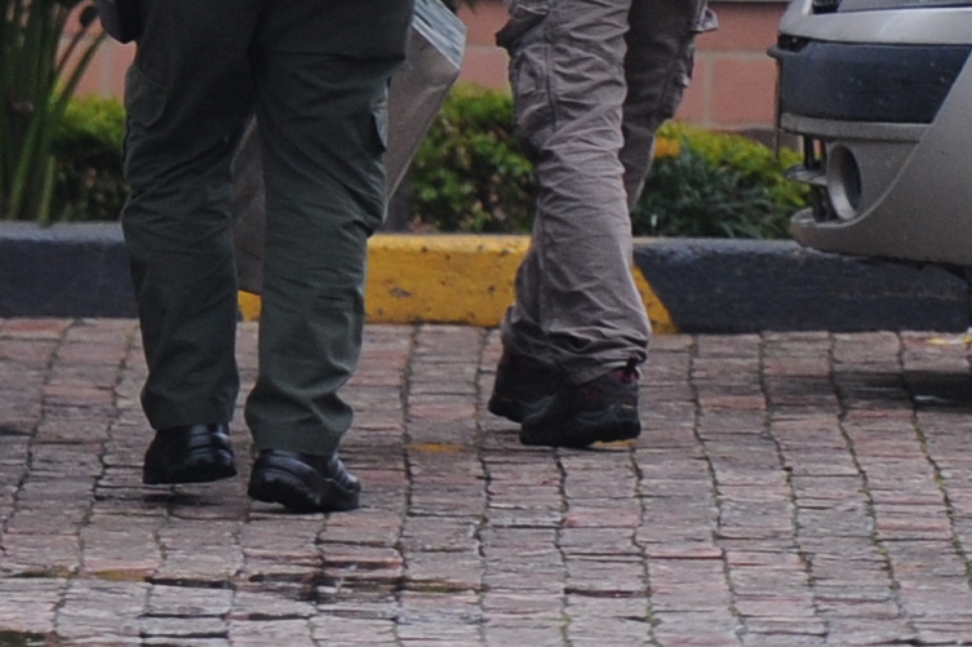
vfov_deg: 1.2
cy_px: -435
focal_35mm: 1131
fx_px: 30516
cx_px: 121
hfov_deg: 1.8
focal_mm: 200
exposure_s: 1/500
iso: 1000
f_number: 2.8
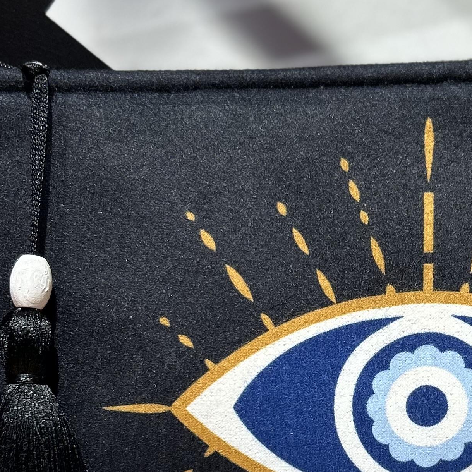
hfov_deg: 22.2
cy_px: 390
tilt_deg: -10.6
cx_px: 427
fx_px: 1172
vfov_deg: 22.4
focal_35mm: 76
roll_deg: -0.5
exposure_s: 1/100
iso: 40
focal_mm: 5.7
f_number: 1.5
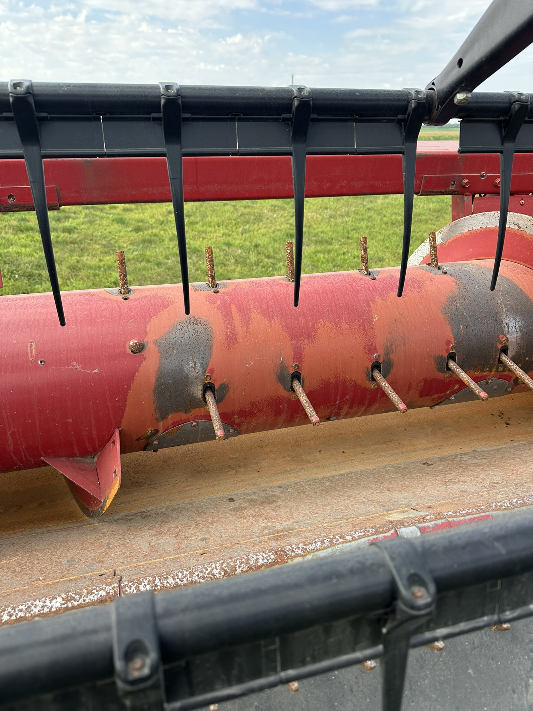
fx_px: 493
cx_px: 266
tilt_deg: -22.5
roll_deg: -0.5
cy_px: 356
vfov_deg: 71.6
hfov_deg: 56.8
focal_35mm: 24
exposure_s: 1/803
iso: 80
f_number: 1.78
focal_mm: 6.86
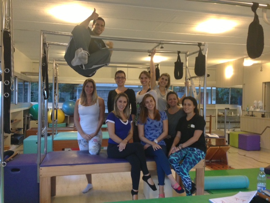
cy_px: 102
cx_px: 135
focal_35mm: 33
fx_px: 257
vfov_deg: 42.9
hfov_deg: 55.4
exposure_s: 1/20
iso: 250
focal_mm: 4.13
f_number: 2.4
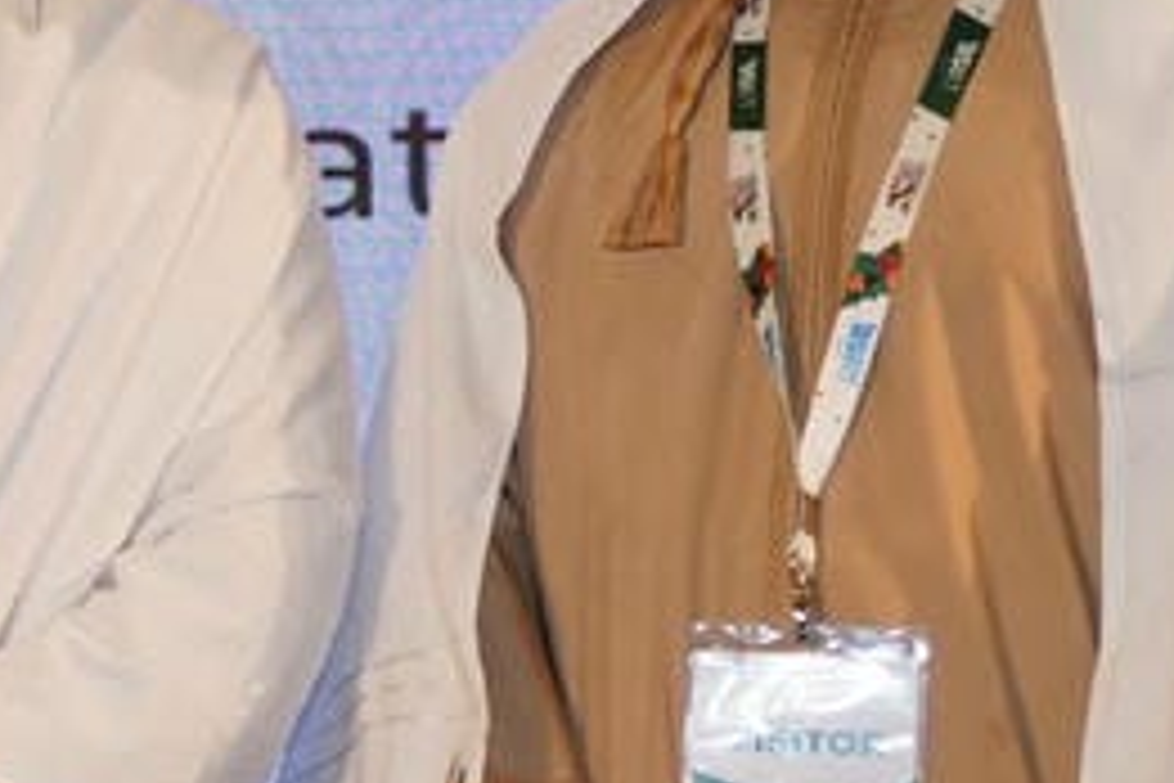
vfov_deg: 6.9
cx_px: -2577
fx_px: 6489
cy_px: 680
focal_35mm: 199
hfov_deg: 8.4
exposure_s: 1/160
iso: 800
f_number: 5.6
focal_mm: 27
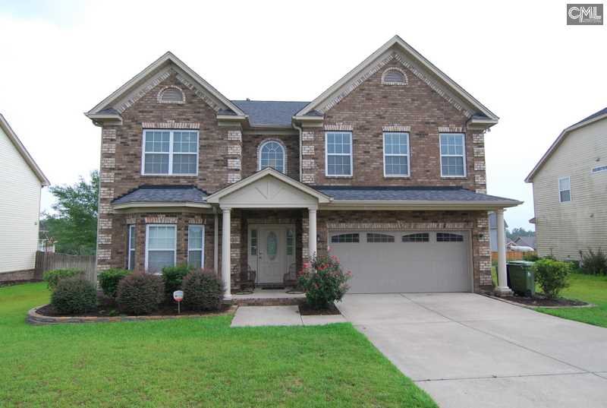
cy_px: 204
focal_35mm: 21
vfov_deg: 59.7
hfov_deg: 81.1
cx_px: 304
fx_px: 355
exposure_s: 1/800
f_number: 4.5
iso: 400
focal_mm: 14
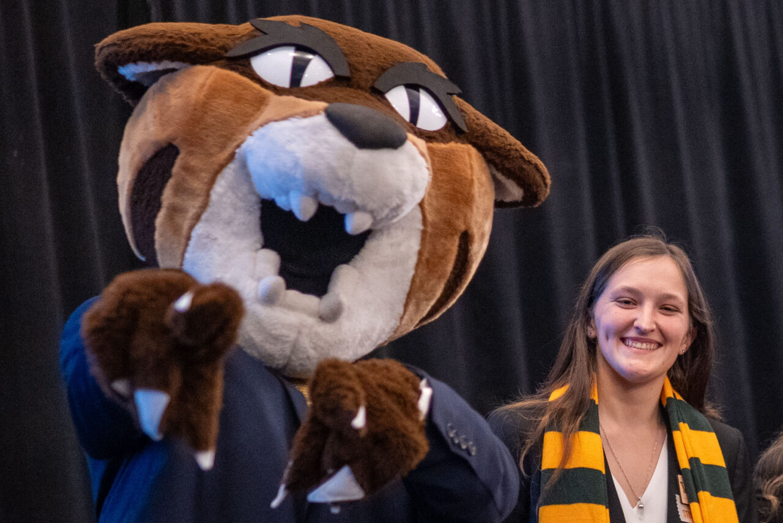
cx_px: 641
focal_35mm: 90
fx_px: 1958
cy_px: 333
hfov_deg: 22.3
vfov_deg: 15.2
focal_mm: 30
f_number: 1.4
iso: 1600
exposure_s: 1/160
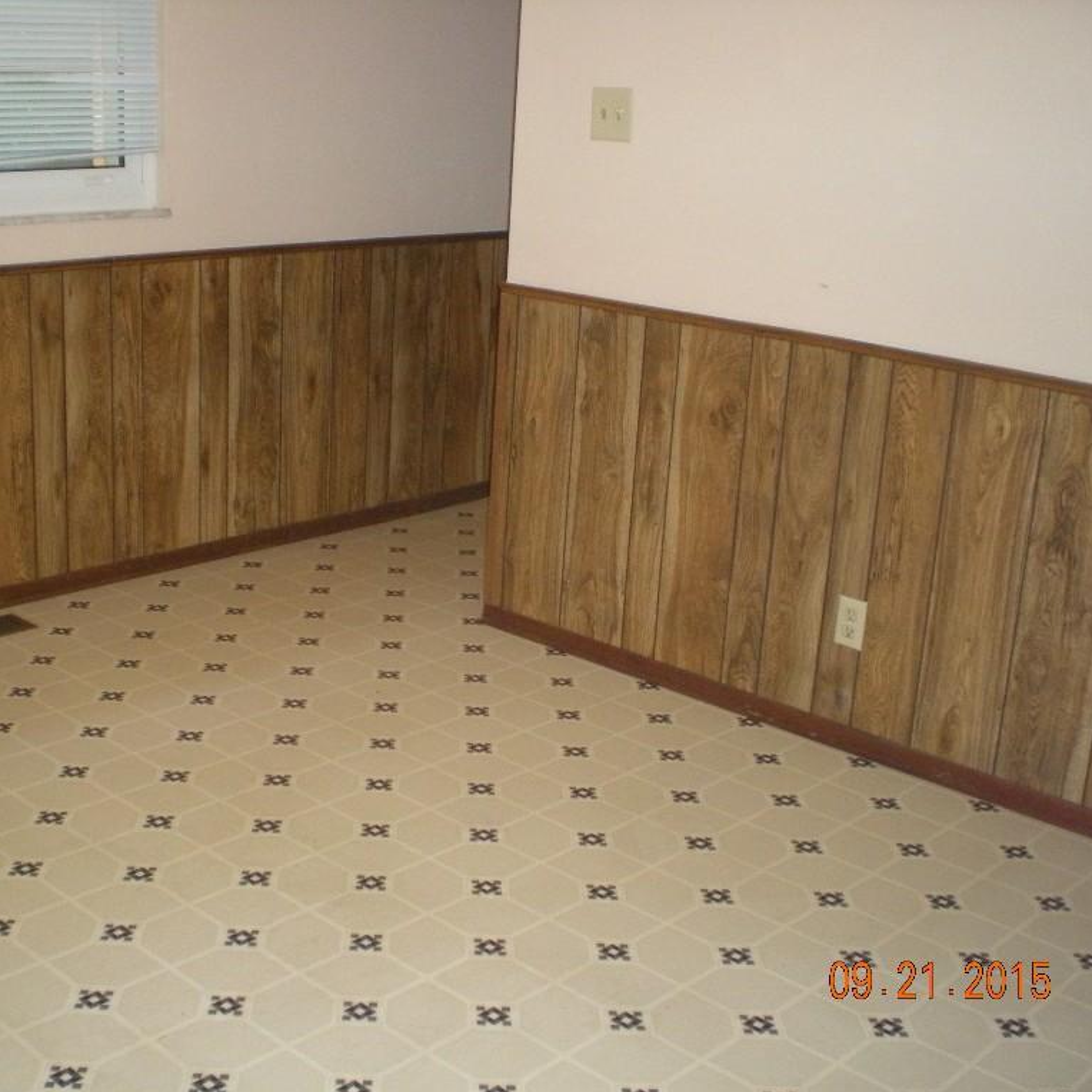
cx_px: 410
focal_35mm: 45
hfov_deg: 37.3
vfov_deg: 37.6
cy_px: 546
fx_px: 1606
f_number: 3.1
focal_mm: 6.3
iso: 402
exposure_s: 1/60
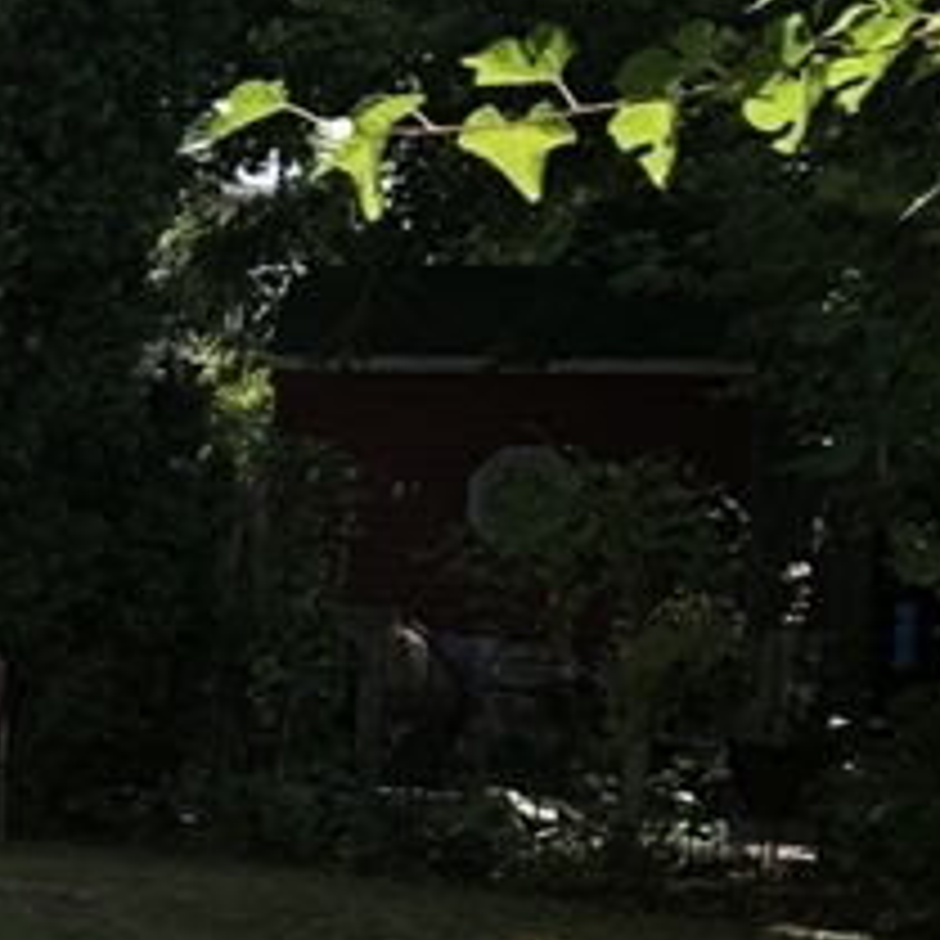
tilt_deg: -4.0
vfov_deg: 14.3
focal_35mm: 121
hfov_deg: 12.2
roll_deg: -0.7
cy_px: 841
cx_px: -1120
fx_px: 3717
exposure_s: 1/979
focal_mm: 3.99
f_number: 1.8
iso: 20
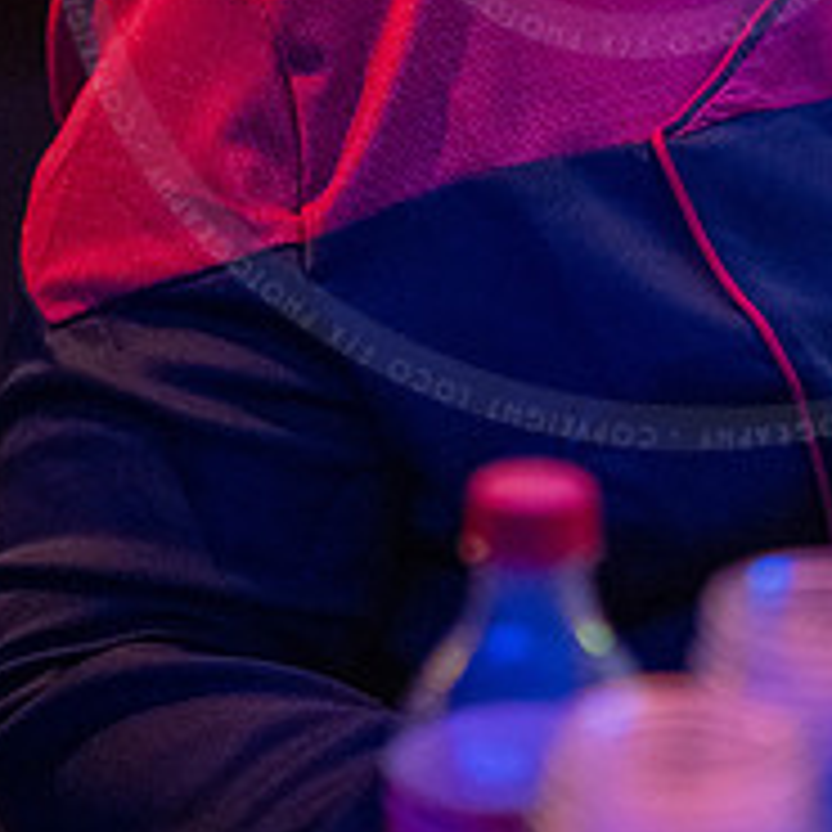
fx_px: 4215
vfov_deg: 11.1
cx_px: 648
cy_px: -135
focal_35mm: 155
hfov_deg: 11.2
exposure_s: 1/250
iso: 4000
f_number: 1.2
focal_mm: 50
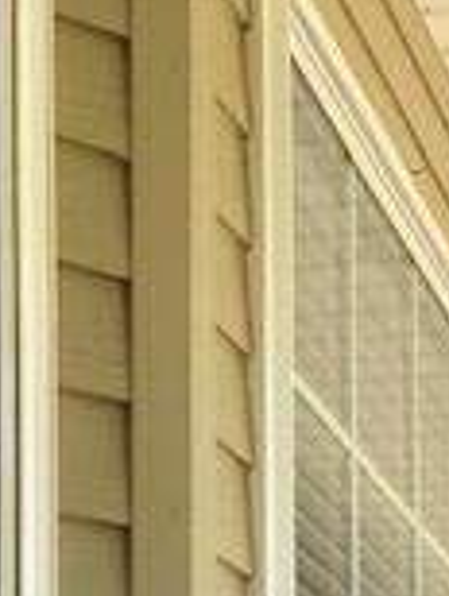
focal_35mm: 116
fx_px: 2001
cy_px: 1095
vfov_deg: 14.7
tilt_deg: +2.3
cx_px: 712
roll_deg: +0.4
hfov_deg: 12.1
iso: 20
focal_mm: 3.99
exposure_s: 1/783
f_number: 1.8
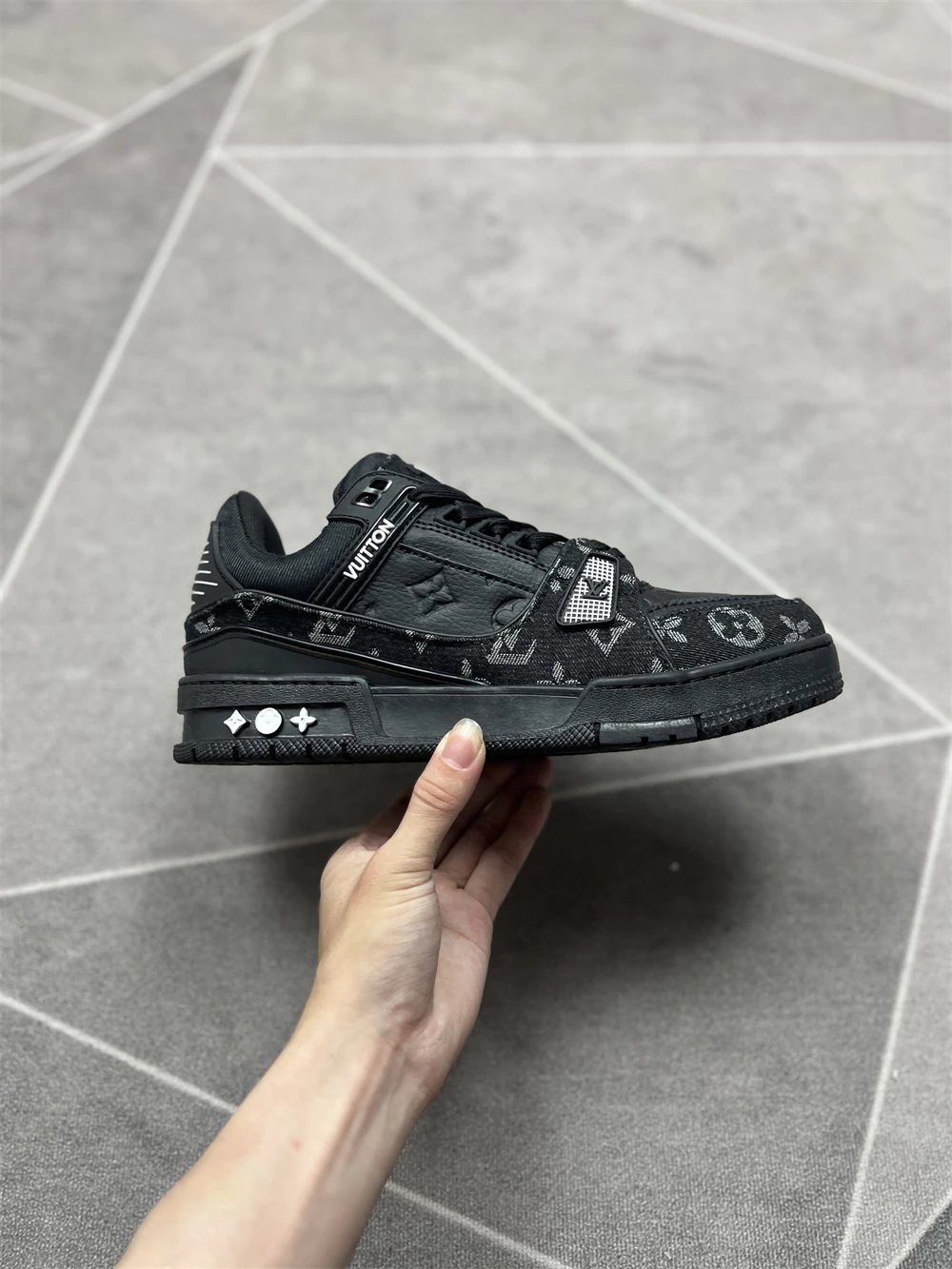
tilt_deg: -65.6
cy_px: 634
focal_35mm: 26
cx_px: 476
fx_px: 953
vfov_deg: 67.3
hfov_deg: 53.1
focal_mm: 5.7
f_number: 1.5
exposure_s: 1/100
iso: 100
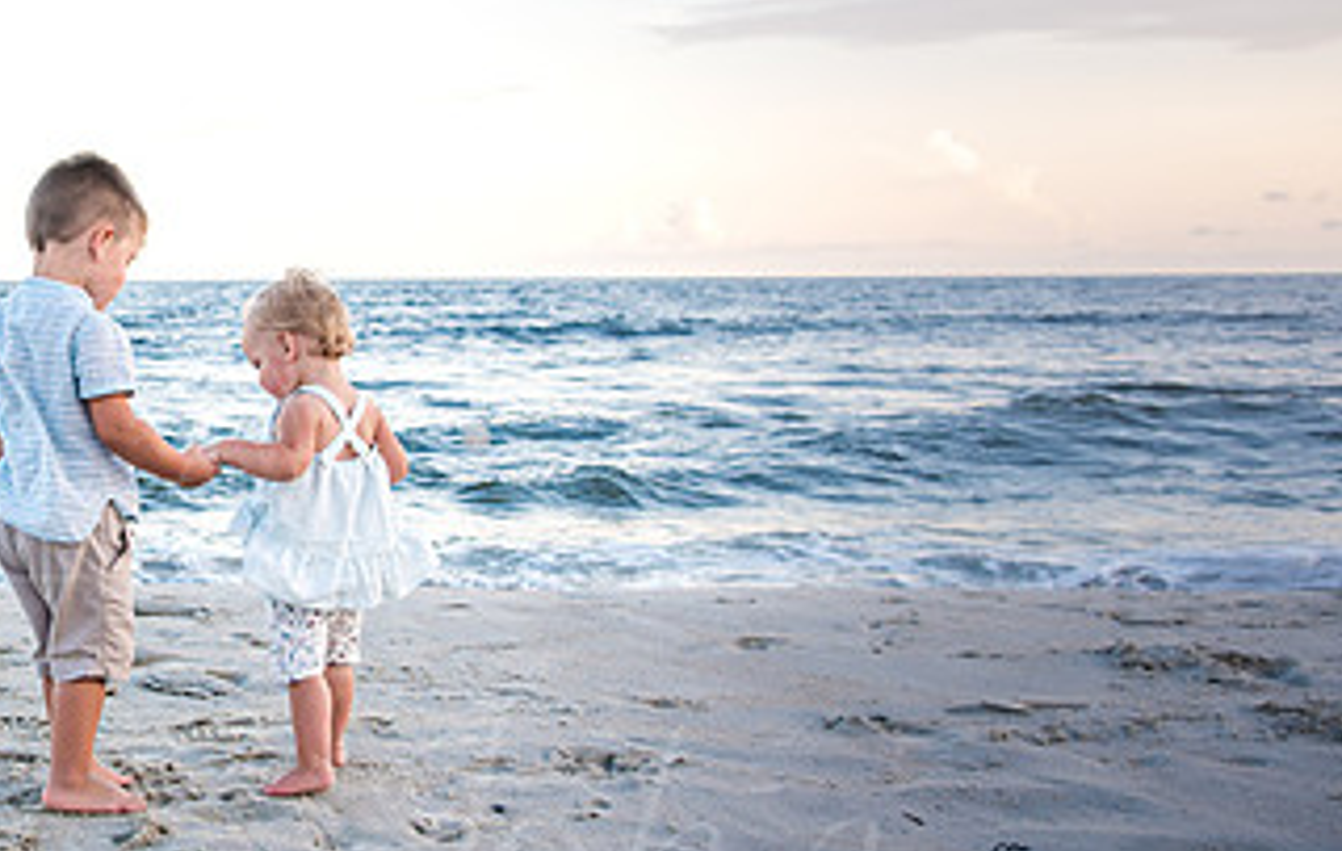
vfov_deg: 21.9
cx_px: 116
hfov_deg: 32.1
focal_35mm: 60
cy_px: 391
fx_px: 2204
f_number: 5.6
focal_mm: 31
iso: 250
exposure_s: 1/80
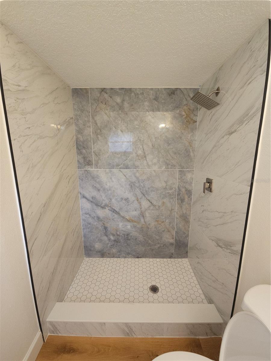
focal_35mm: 13
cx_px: 136
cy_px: 180
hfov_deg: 89.9
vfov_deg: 106.2
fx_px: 136
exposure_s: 1/30
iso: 100
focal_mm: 2.2
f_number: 2.2
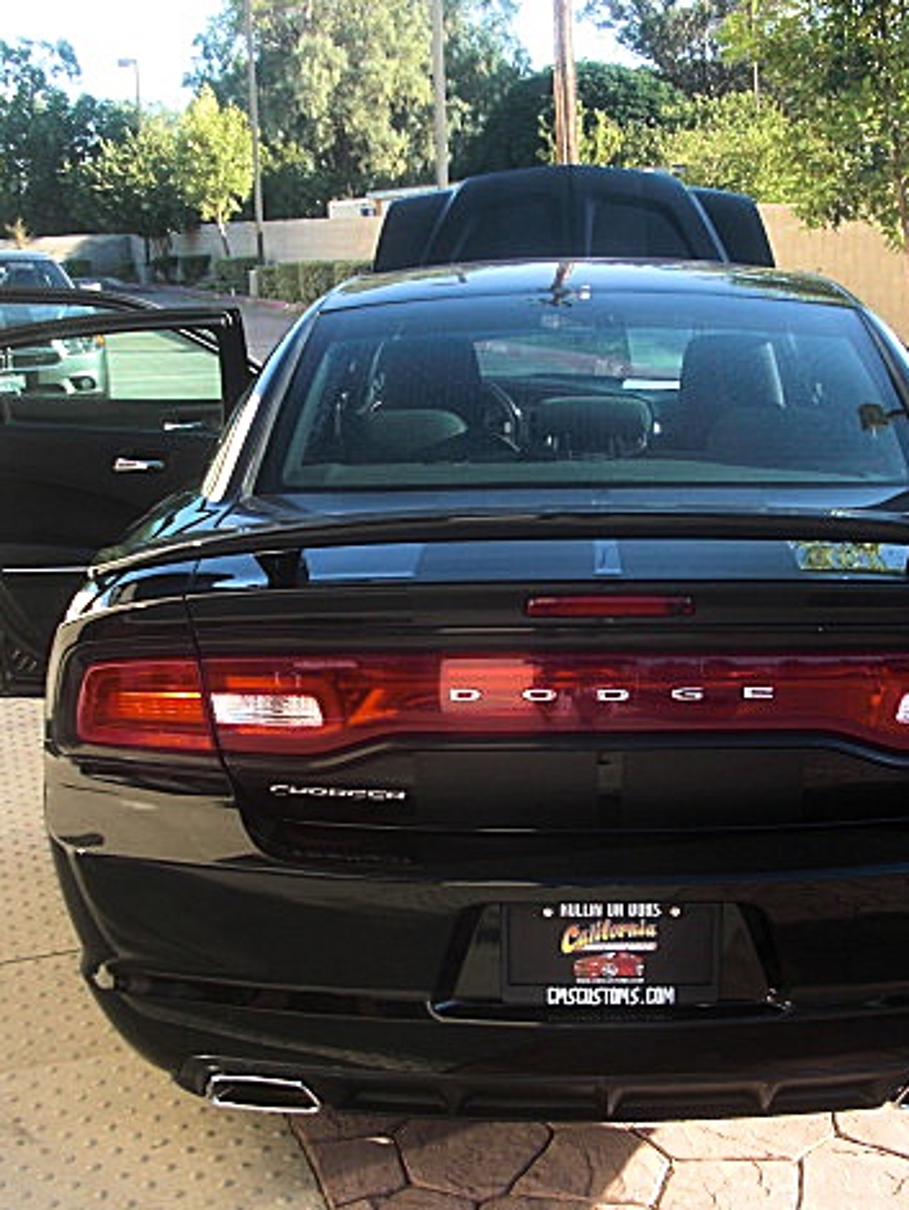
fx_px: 1714
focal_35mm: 49
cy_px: 610
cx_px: 551
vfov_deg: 38.9
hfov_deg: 29.6
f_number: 2.8
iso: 50
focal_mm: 6.3
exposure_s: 1/125
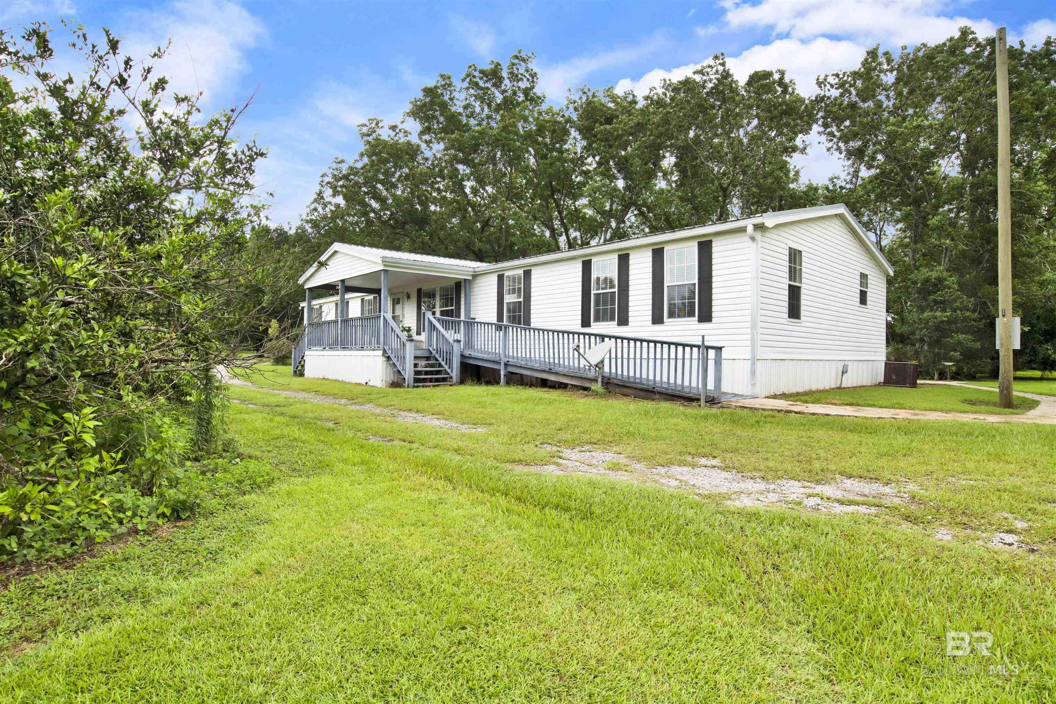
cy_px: 352
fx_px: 528
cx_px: 528
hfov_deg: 90.0
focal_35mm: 18
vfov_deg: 67.4
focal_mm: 18
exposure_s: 1/60
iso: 200
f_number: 11
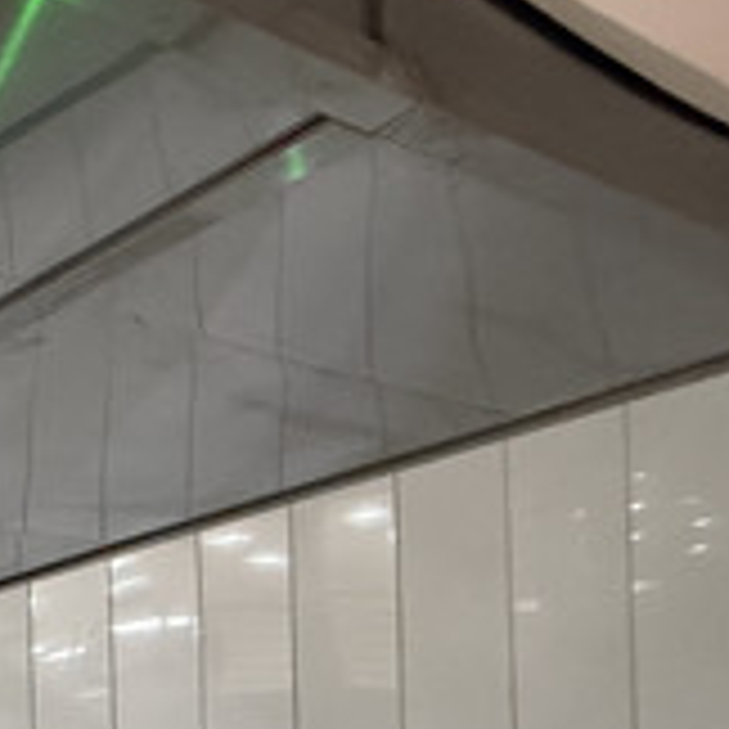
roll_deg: +0.6
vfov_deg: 29.8
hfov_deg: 22.4
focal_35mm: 49
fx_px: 1167
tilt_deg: +2.4
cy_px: 868
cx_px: -549
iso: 640
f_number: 2.2
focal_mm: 2.22
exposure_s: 1/50
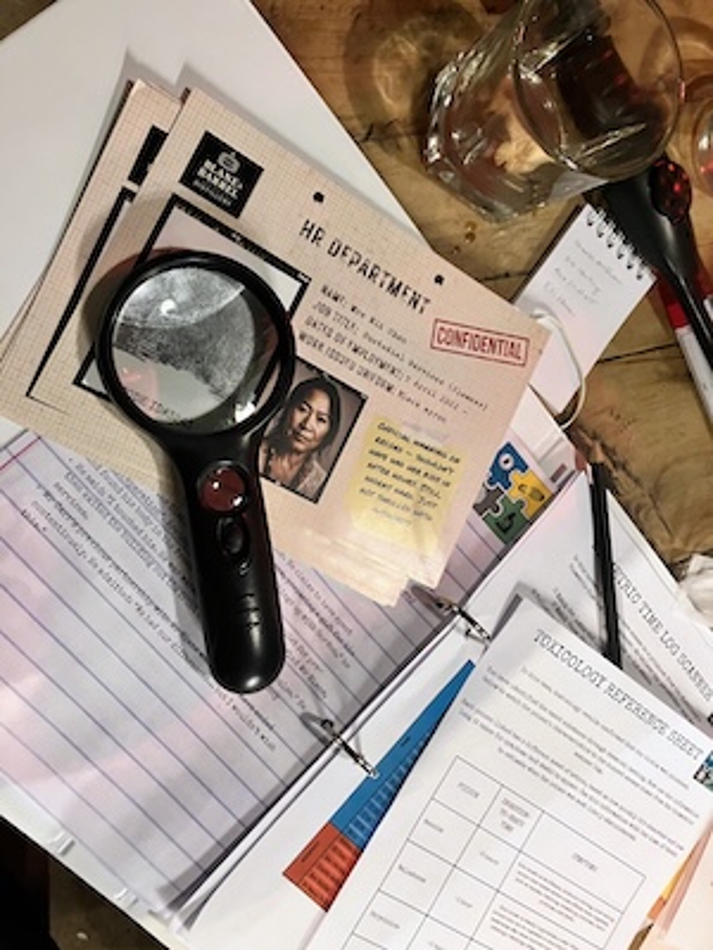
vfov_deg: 63.4
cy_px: 475
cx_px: 356
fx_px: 769
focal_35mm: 28
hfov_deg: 49.7
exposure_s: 1/25
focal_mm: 3.99
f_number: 1.8
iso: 500
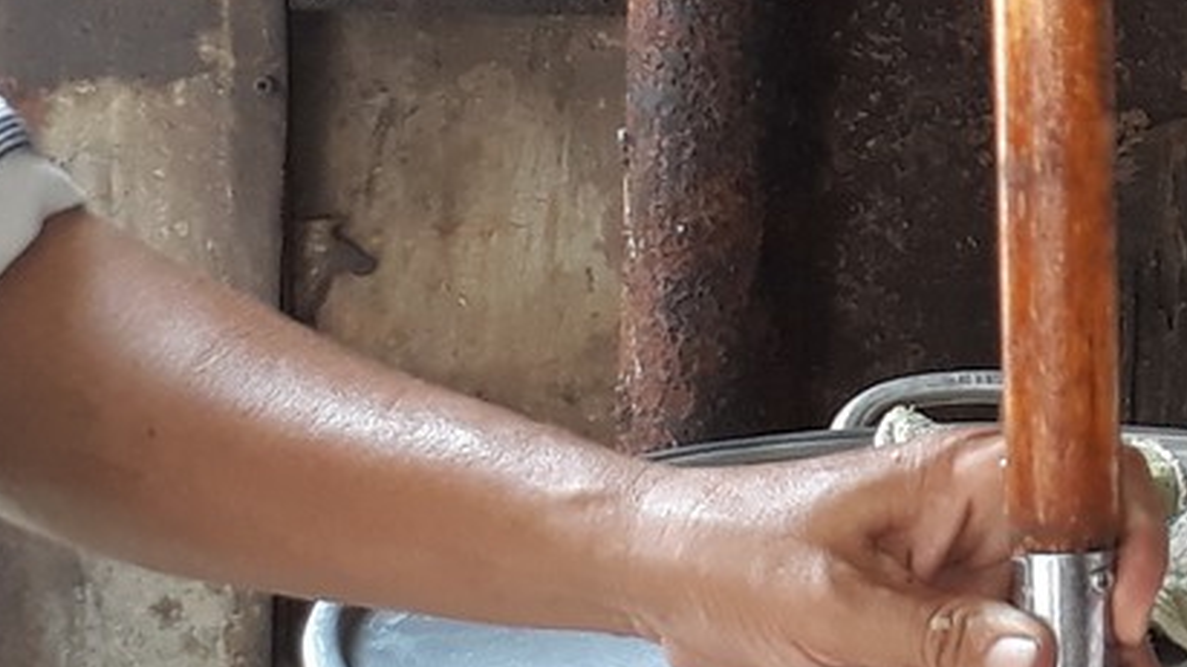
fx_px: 4500
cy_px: -46
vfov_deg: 8.4
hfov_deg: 14.3
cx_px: 1620
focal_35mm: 143
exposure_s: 1/33
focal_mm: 3.6
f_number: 1.9
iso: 50
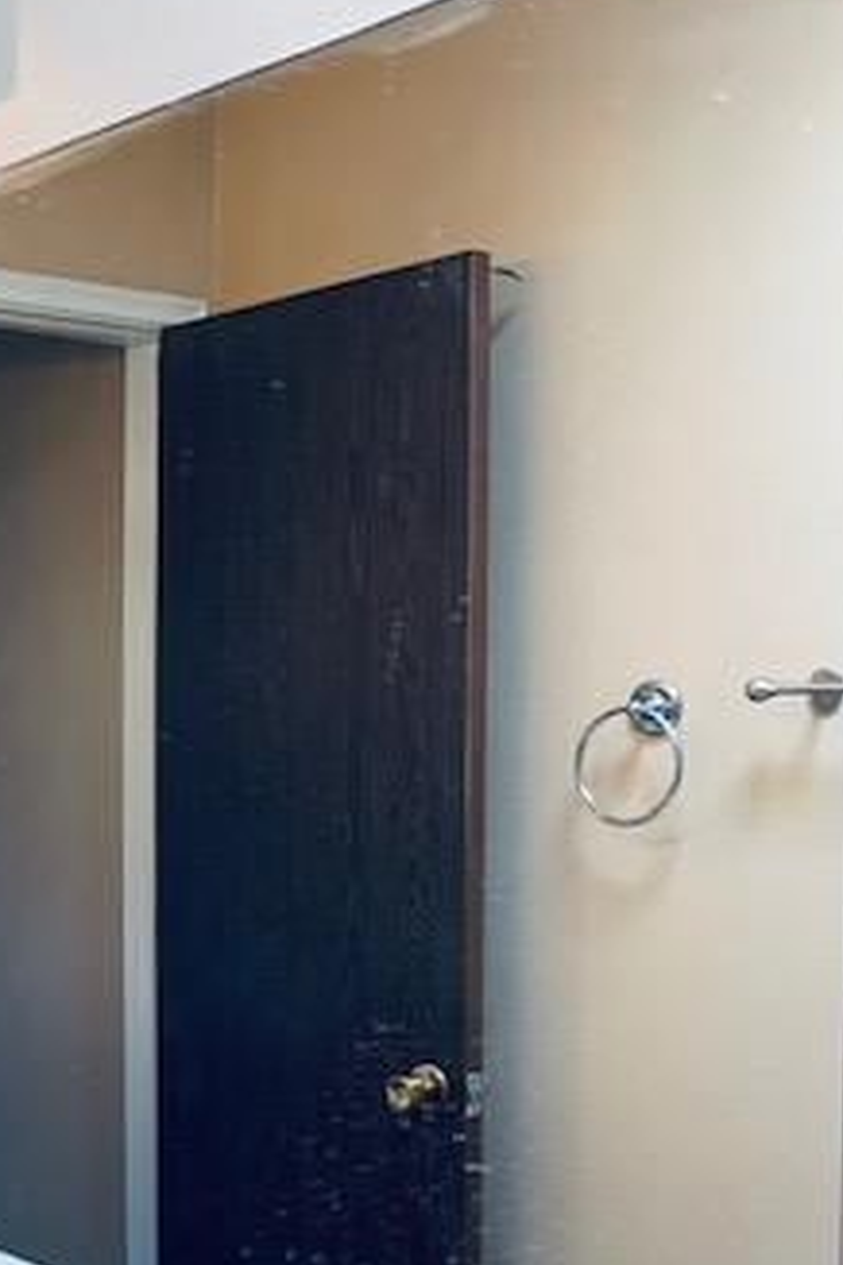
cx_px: -178
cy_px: 812
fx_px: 1861
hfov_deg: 23.3
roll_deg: +0.4
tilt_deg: -4.0
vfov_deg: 37.2
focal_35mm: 53
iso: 50
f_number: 1.8
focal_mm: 4.25
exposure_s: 1/120
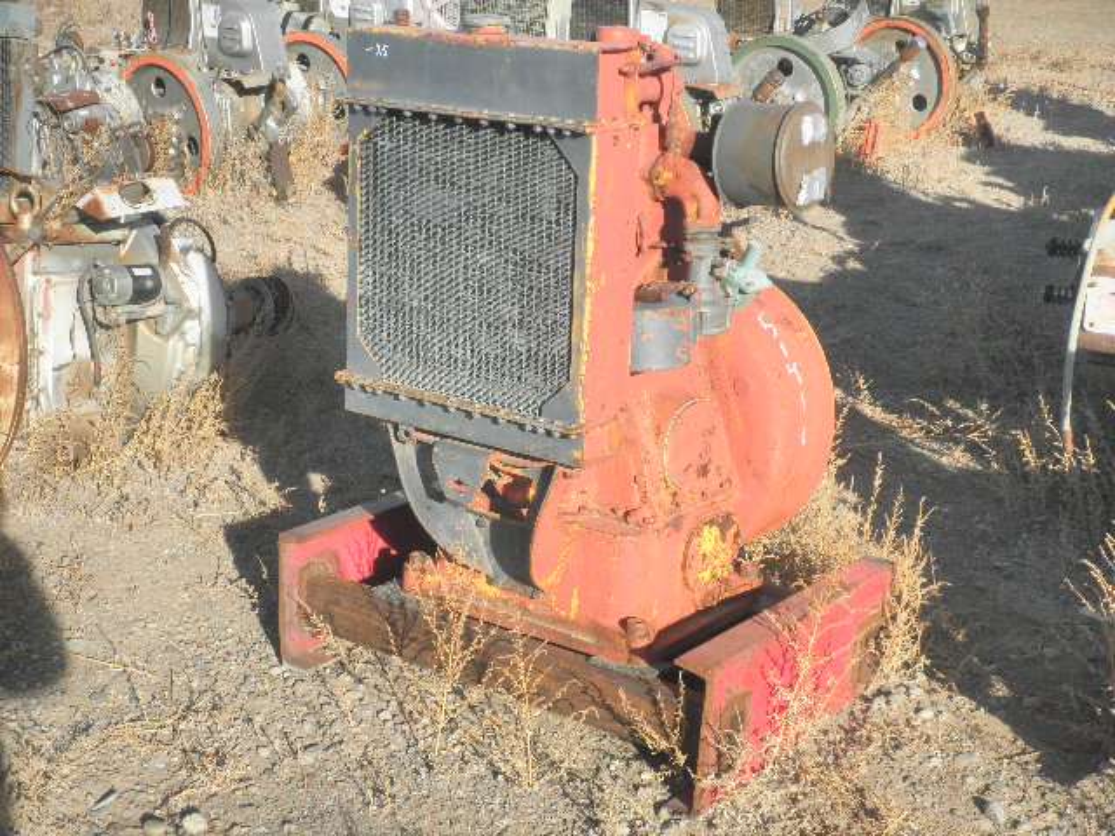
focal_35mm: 59
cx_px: 558
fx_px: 1900
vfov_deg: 24.8
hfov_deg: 32.7
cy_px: 418
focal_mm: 10.5
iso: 64
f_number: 3.8
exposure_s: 1/500
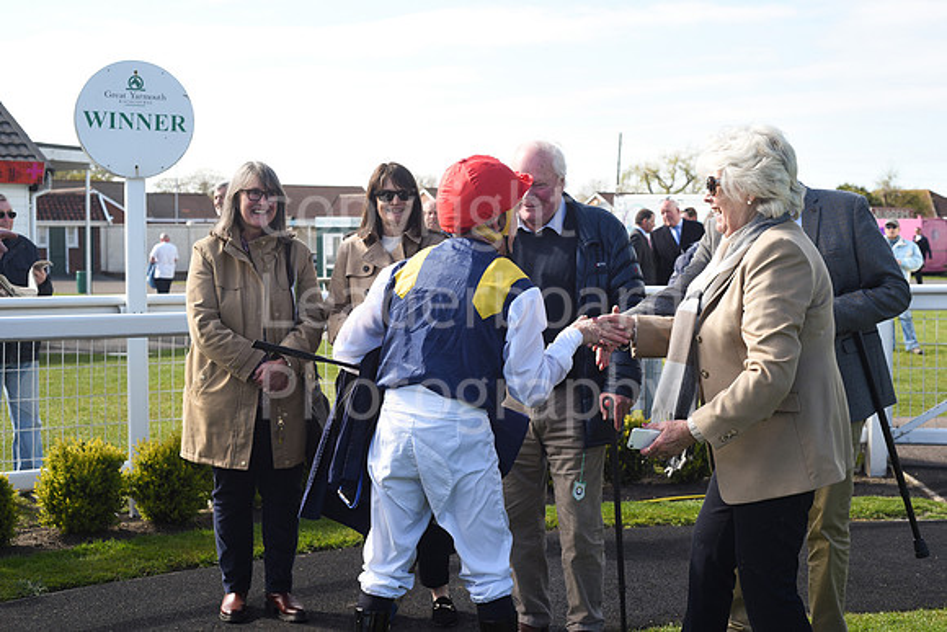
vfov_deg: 27.0
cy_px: 316
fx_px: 1316
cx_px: 474
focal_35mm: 50
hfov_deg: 39.6
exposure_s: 1/640
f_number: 6.3
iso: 400
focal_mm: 50
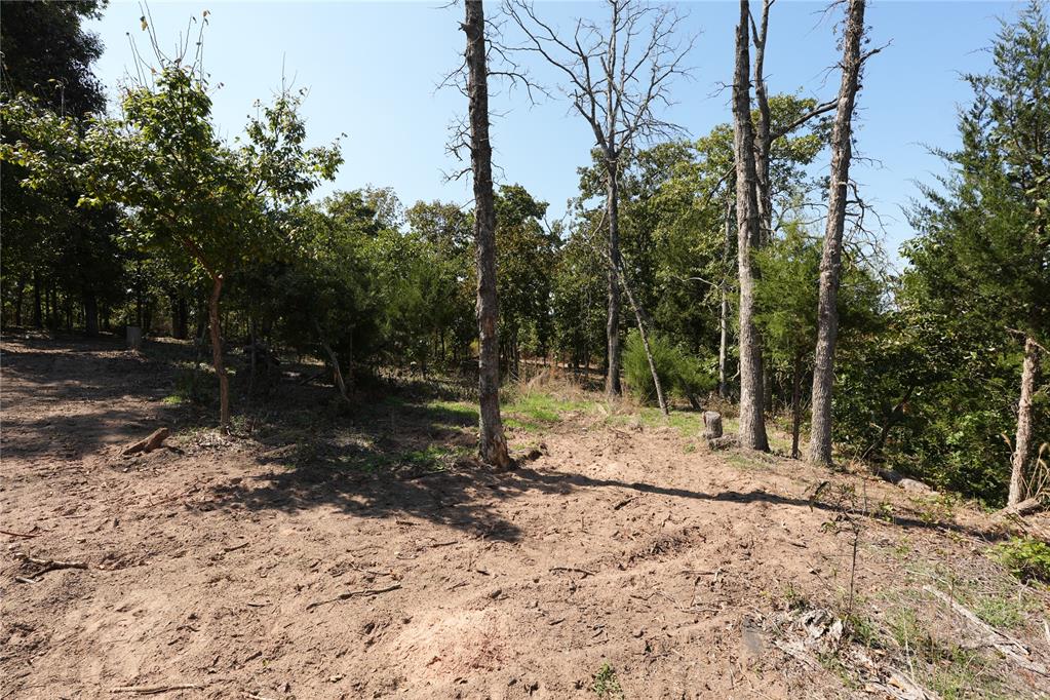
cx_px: 525
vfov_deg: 73.7
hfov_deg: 96.7
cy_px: 350
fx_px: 467
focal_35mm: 16
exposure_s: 1/125
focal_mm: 16
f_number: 8
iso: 100
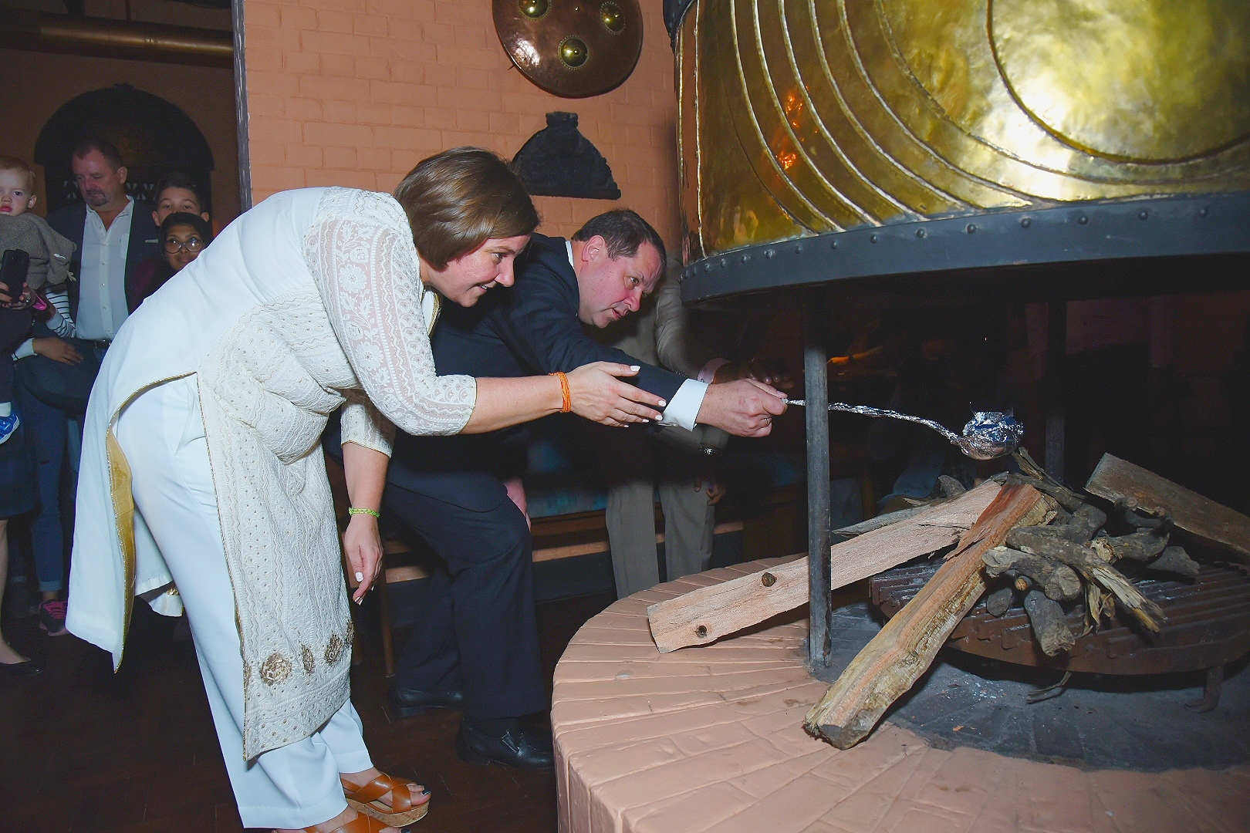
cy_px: 416
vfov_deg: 53.1
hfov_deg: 73.7
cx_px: 625
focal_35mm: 24
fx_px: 833
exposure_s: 1/125
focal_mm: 24
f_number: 5.6
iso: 1000
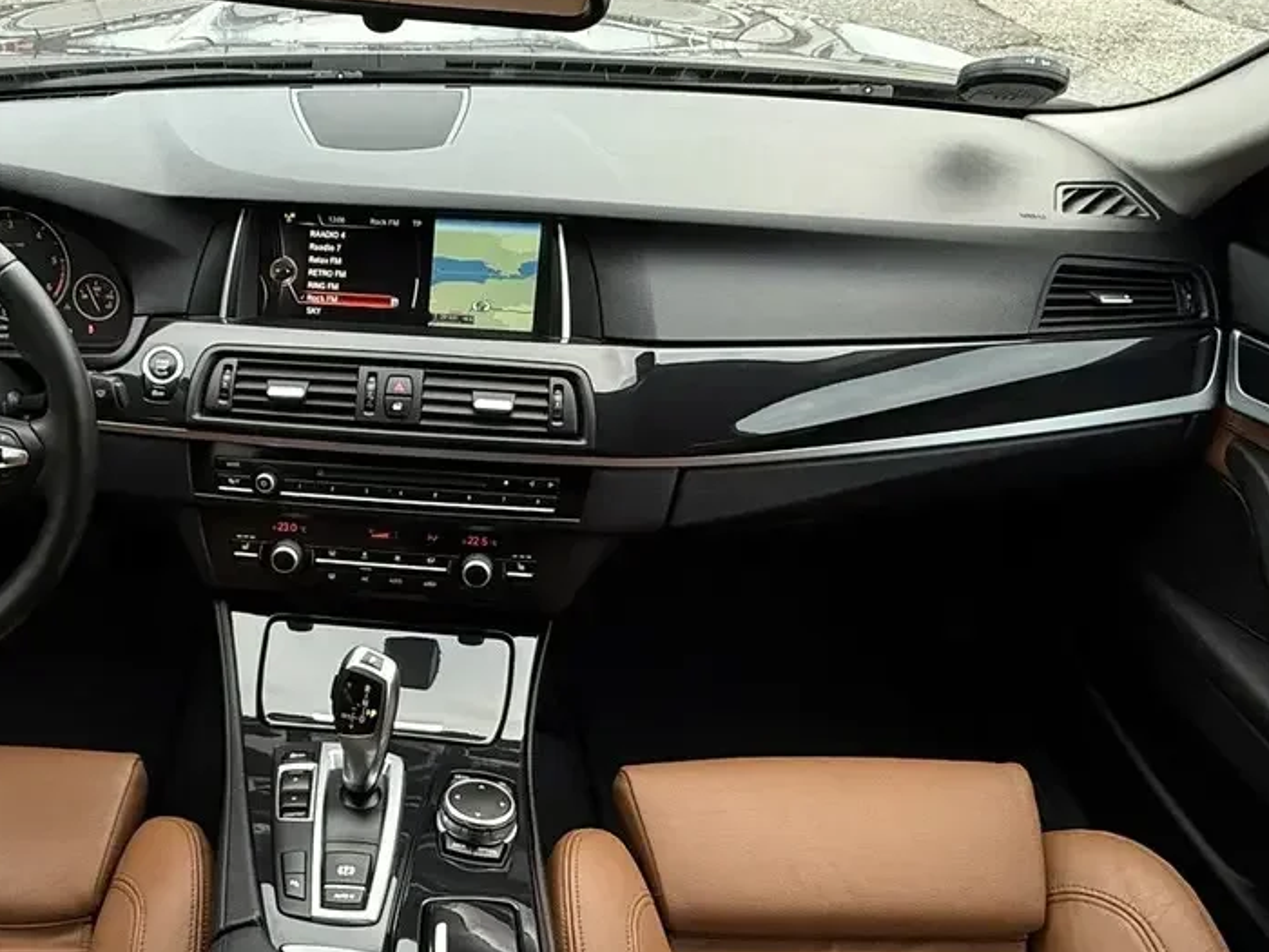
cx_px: 364
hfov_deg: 54.9
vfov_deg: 44.0
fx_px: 1173
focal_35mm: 32
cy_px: 553
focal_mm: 2.22
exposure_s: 1/106
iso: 200
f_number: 2.2
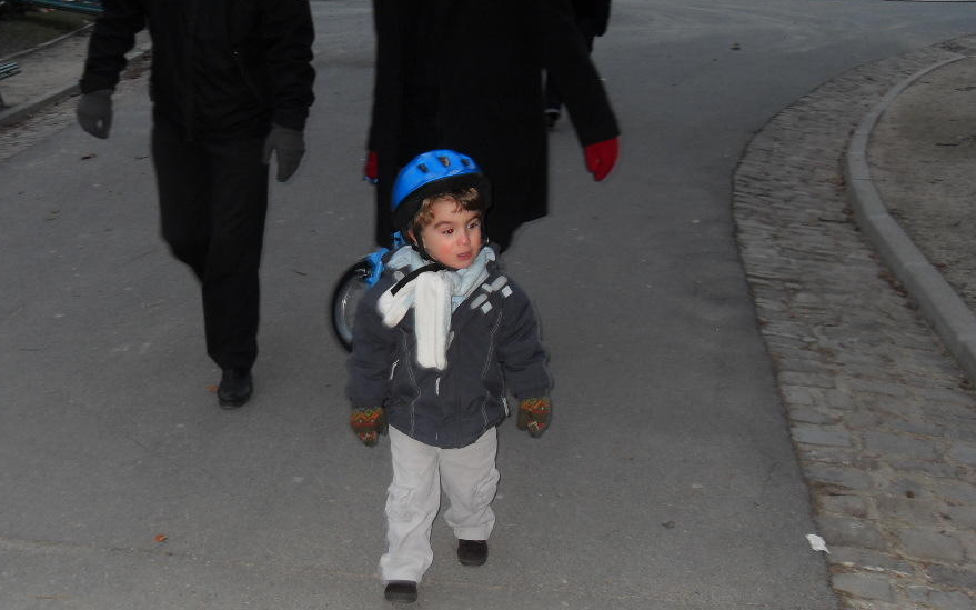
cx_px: 417
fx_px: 1117
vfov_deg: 30.5
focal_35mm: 42
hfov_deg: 47.1
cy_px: 263
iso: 100
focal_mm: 6.3
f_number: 2.8
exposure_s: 1/45
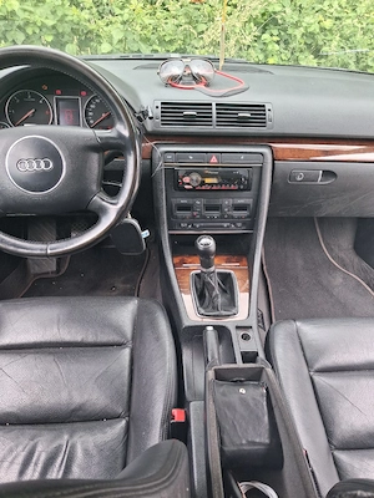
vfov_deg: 65.3
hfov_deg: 51.4
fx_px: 389
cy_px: 249
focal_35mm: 27
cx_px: 187
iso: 40
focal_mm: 4
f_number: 1.8
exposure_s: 1/100
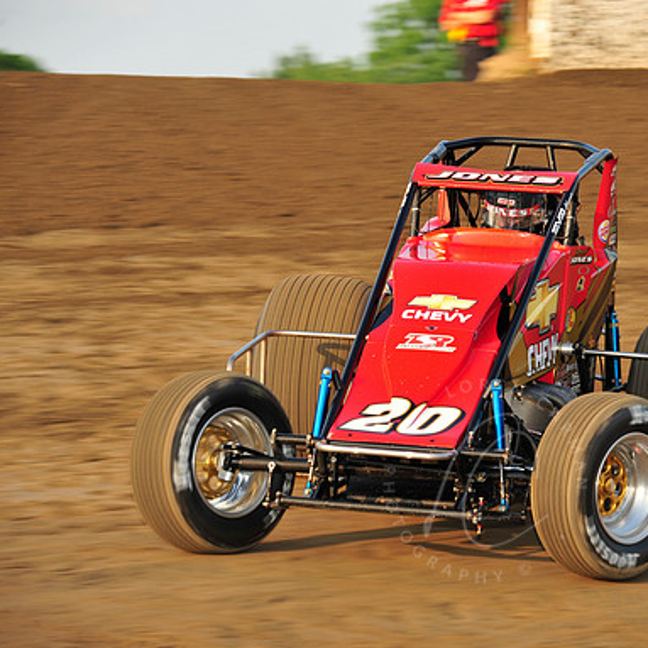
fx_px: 5041
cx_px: 484
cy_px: 325
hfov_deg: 7.3
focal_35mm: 238
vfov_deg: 7.4
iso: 400
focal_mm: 185
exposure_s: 1/320
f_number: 8
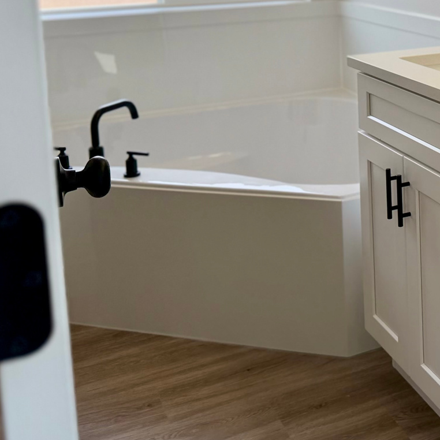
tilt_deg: -5.5
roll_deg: +0.6
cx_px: 483
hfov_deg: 27.5
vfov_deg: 28.7
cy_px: 33
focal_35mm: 57
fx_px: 820
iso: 100
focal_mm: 6.76
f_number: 1.78
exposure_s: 1/1230
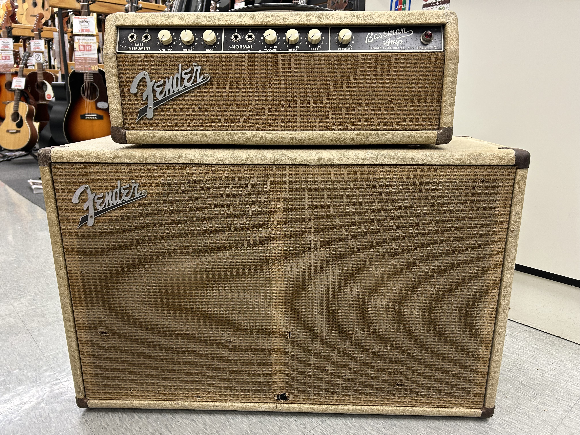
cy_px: 218
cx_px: 290
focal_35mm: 26
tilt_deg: -15.1
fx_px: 436
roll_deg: +0.1
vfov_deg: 53.1
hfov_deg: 67.3
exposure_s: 1/60
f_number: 1.5
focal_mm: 5.7
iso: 100
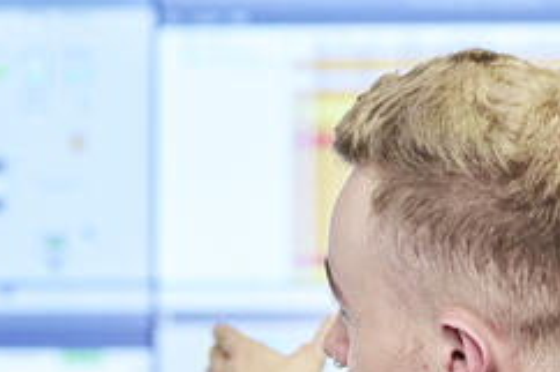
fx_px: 2876
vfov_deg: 7.4
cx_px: 268
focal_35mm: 185
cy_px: 445
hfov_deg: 11.1
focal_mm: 35
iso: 500
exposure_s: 1/200
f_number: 2
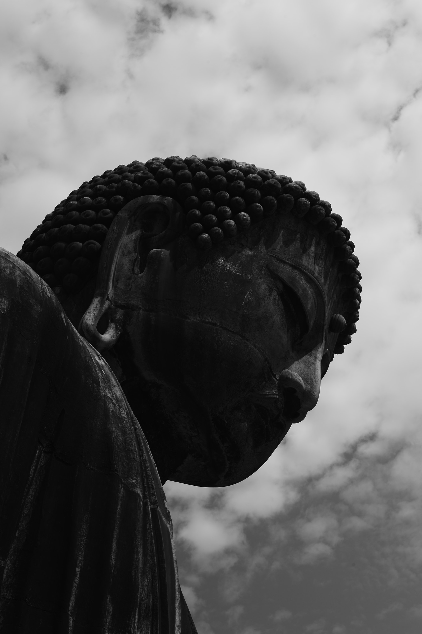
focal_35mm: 70
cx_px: 211
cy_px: 317
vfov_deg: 28.9
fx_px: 1232
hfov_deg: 19.4
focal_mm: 70
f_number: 13
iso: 100
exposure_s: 1/125
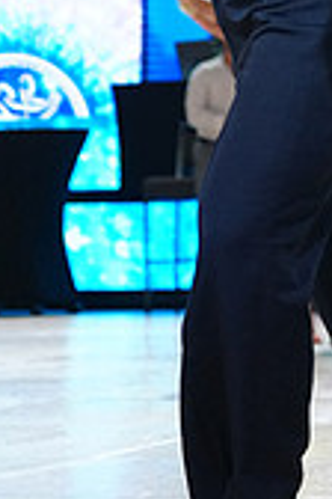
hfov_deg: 5.6
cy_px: -208
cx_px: 556
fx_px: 3334
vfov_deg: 8.4
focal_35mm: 241
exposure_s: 1/250
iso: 2500
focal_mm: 70
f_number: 4
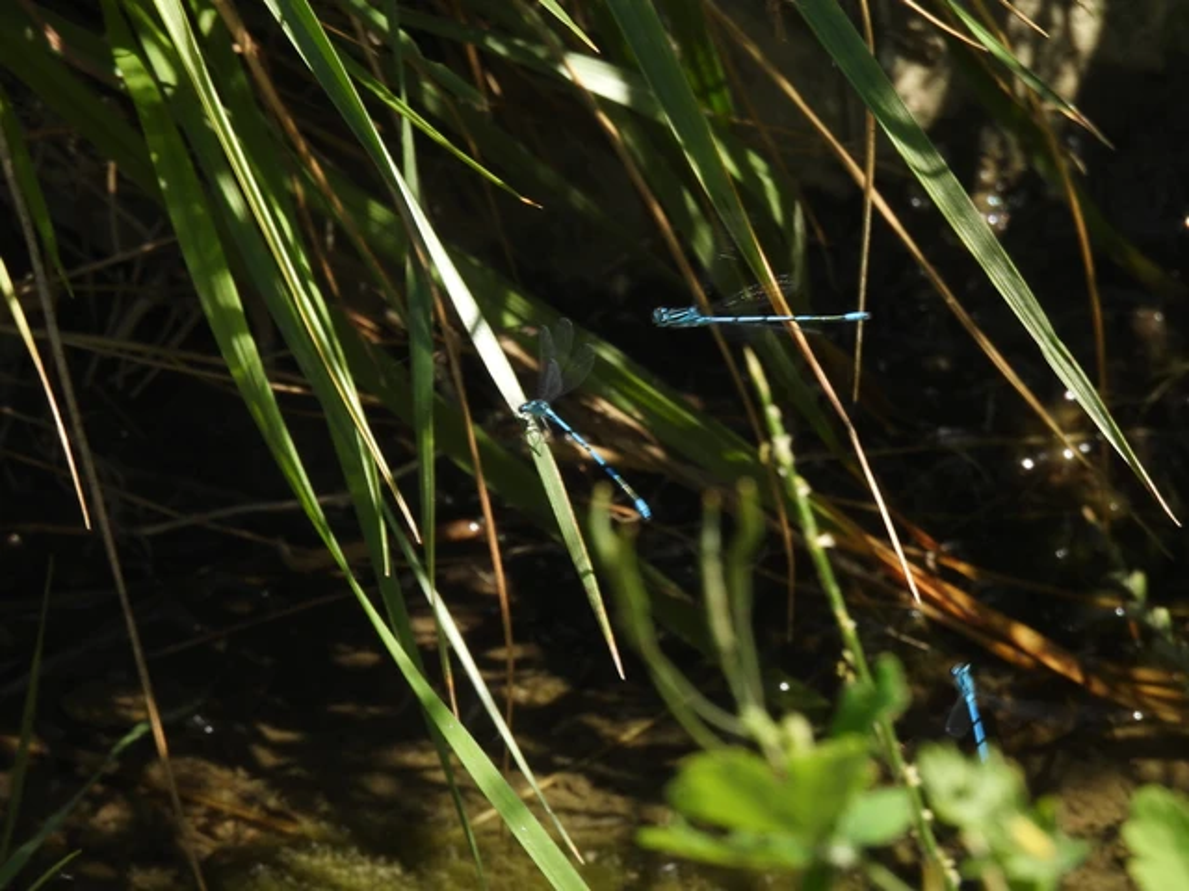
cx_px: 594
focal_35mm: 650
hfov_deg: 3.1
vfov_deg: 2.3
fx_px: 22326
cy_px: 446
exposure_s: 1/250
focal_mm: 116
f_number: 6.3
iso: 100
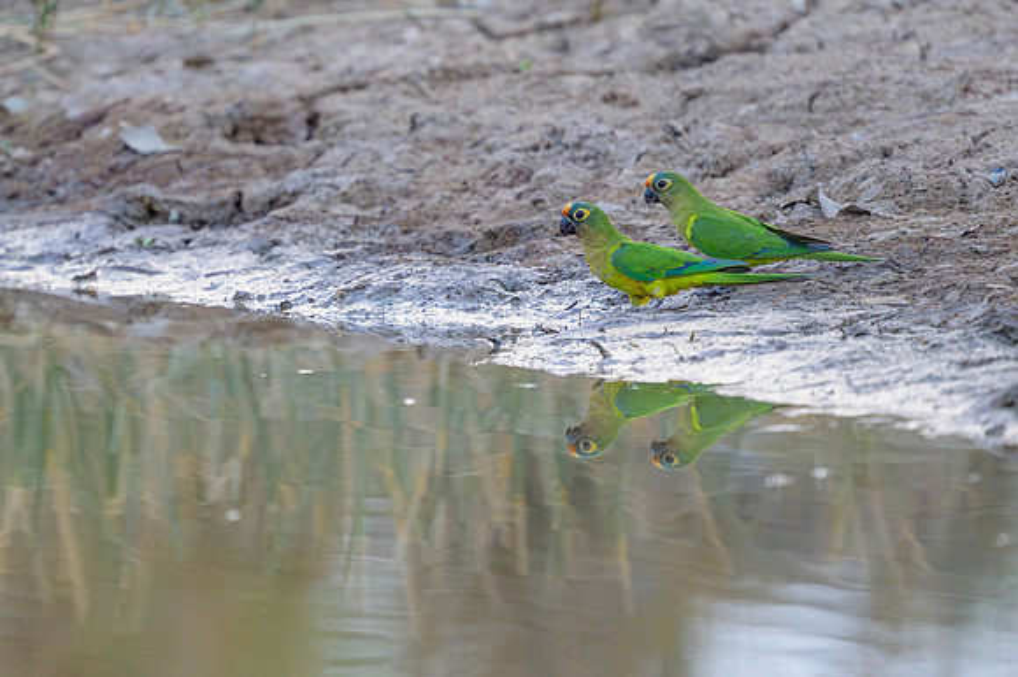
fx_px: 32262
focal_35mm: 1142
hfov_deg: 1.8
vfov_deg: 1.2
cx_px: 413
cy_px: 308
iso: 3600
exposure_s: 1/640
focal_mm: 560
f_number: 4
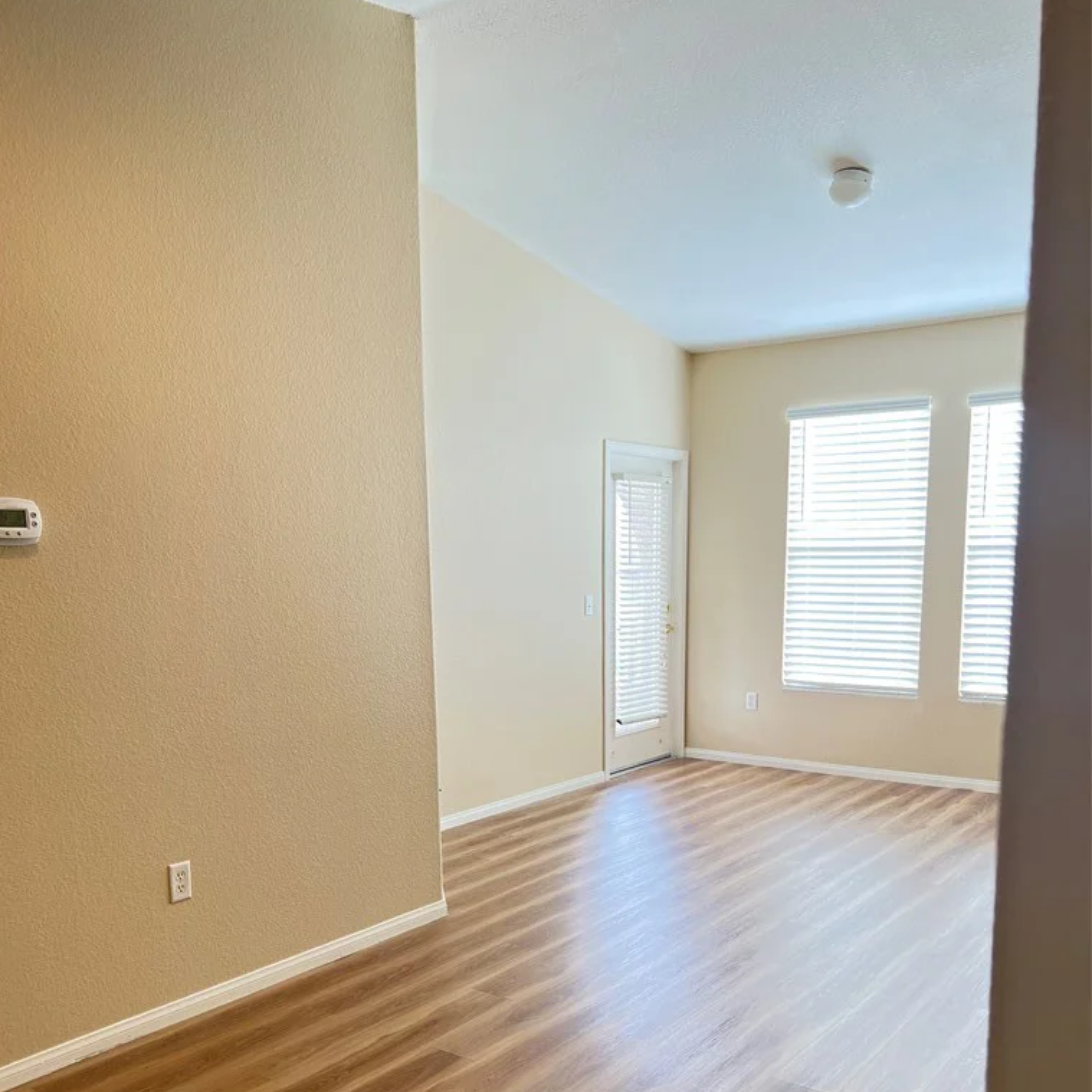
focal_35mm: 31
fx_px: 1106
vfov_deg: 51.6
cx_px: 541
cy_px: 725
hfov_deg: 52.5
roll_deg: +1.3
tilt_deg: -8.5
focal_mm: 5.7
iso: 125
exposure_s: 1/120
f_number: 1.5
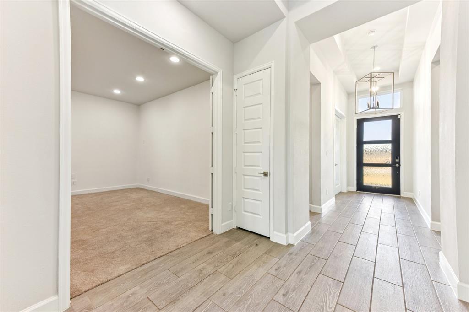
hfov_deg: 104.3
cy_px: 156
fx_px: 182
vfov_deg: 81.2
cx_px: 234
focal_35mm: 14
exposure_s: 1/30
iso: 400
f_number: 8
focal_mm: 14
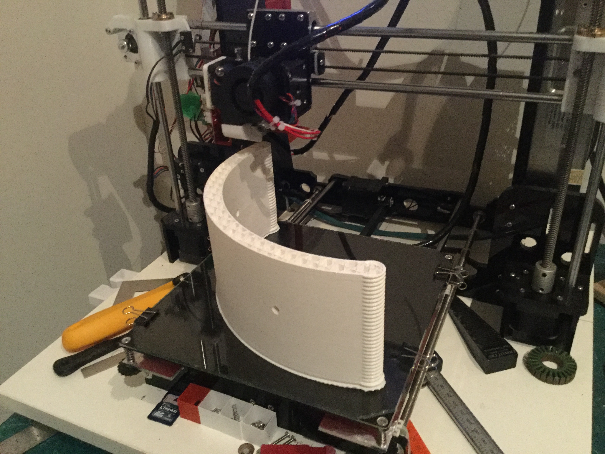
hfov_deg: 58.4
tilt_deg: -29.8
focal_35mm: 31
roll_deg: +2.6
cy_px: 227
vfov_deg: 45.4
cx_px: 302
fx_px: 542
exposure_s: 1/15
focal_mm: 3.3
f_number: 2.4
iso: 640
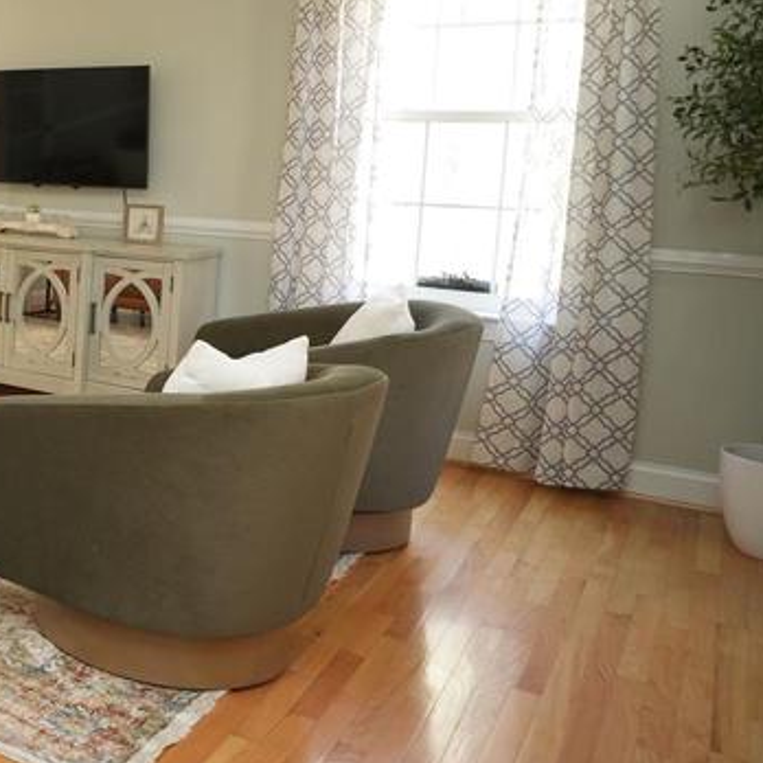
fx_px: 1035
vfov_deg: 40.0
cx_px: -276
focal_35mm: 42
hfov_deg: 30.2
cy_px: 255
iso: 400
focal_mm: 16.6
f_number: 2.8
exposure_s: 1/60
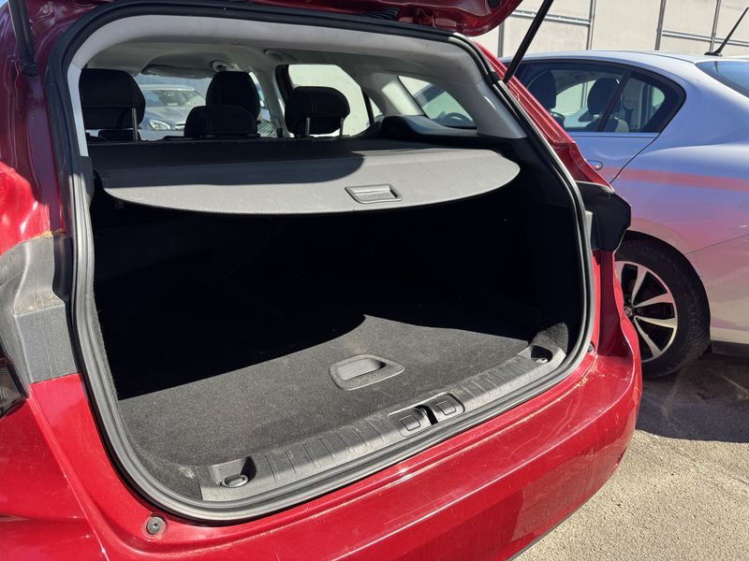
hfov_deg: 71.6
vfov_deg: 56.8
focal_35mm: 24
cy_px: 280
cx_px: 374
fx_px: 519
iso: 80
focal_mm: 6.76
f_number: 1.78
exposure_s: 1/802
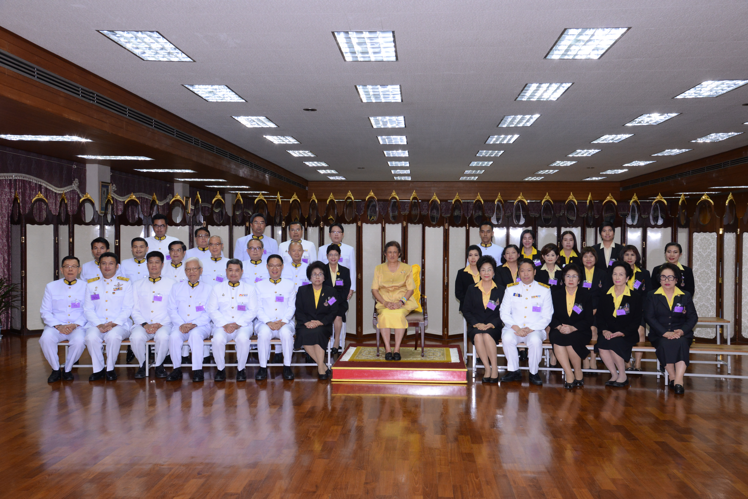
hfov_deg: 54.4
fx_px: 727
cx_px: 374
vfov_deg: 37.9
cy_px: 250
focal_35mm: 35
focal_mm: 35
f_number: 8
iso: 1600
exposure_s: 1/60
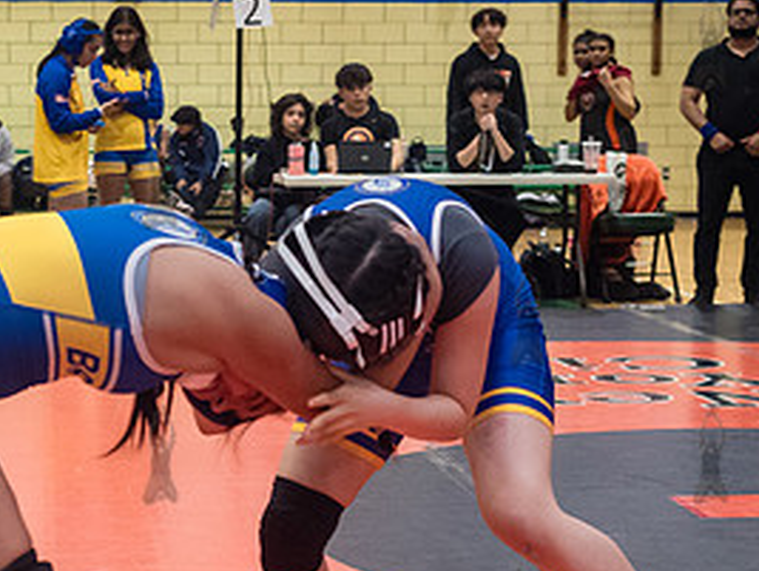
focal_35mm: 97
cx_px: 205
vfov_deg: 15.3
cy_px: 329
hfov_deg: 20.1
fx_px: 2130
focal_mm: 35
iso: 5000
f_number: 3.2
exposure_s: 1/400
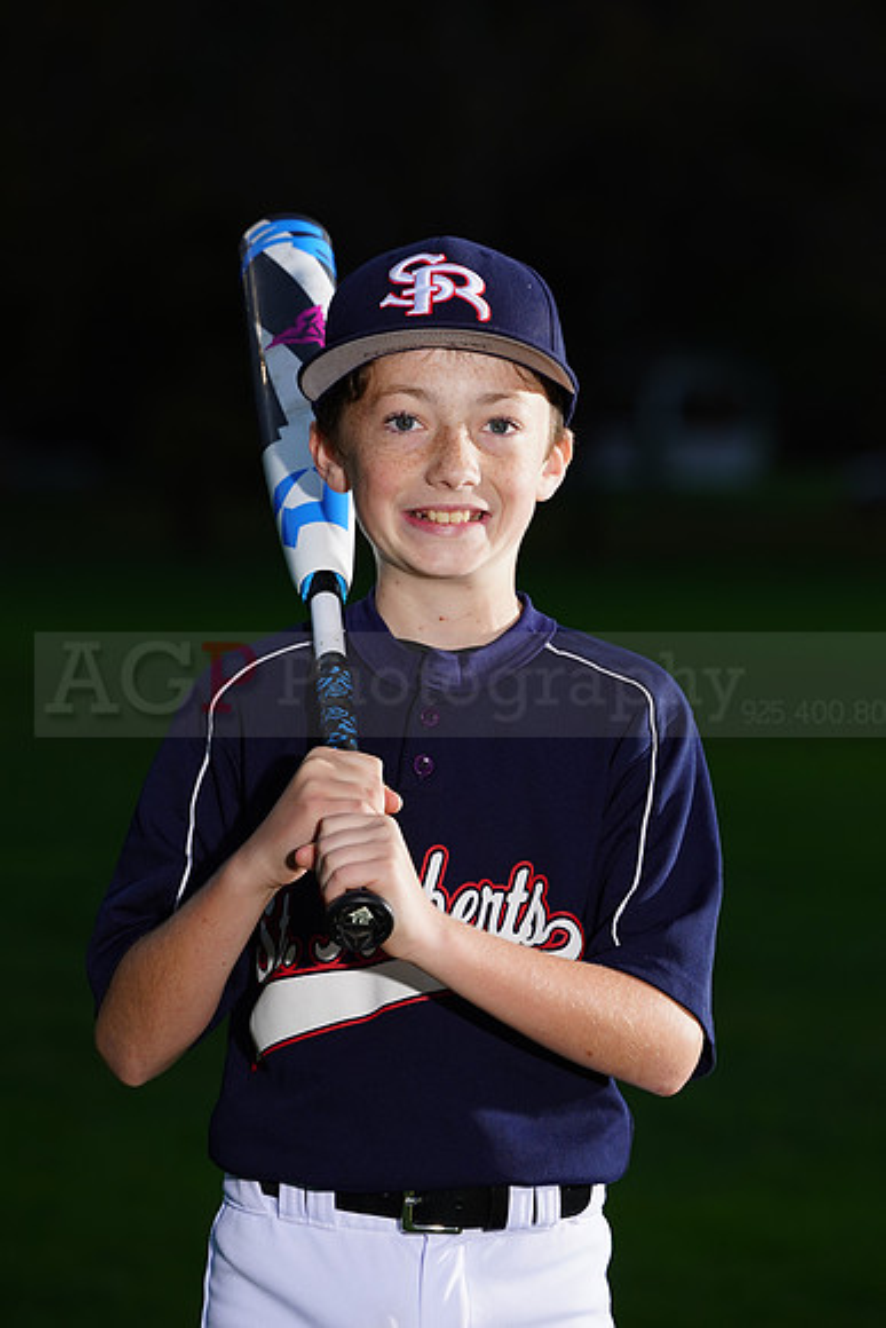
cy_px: 664
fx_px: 9555
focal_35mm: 259
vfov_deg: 7.9
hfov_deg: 5.3
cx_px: 443
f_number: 8
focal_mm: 259
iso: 320
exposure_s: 1/160
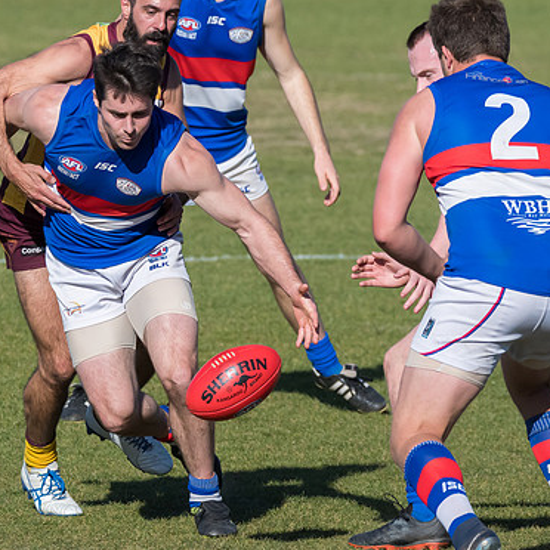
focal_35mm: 847
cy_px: 253
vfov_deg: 2.1
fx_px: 15226
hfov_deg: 2.1
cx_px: 127
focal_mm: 360
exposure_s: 1/5000
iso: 800
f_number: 8
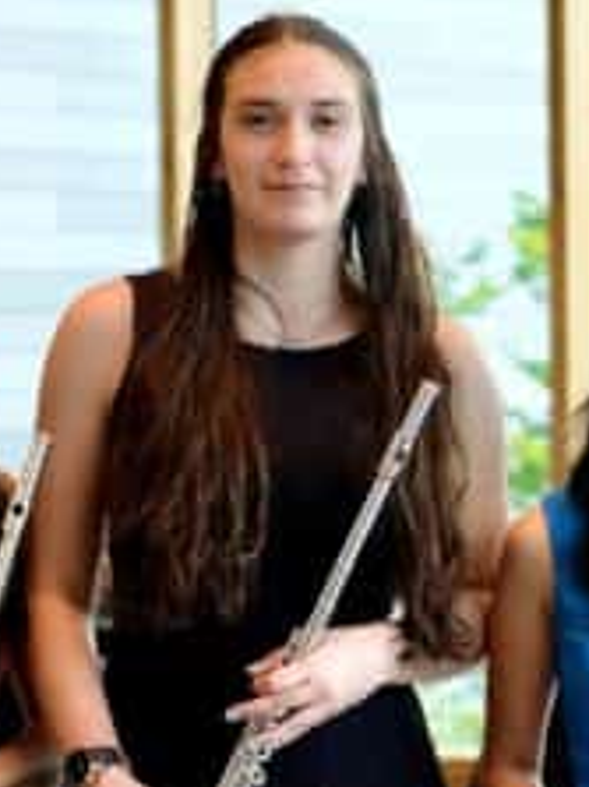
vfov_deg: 8.5
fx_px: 5314
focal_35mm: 234
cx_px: 640
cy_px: 614
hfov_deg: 6.3
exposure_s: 1/200
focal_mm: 35
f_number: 2
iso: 400
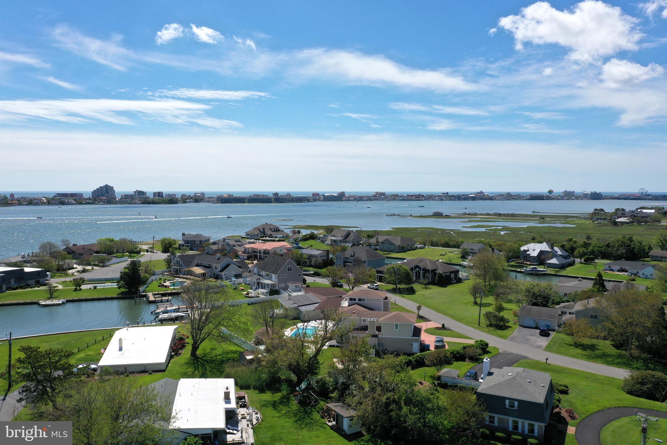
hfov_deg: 65.5
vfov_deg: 46.4
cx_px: 334
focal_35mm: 28
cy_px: 222
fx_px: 519
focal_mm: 10.26
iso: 100
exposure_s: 1/640
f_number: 6.3
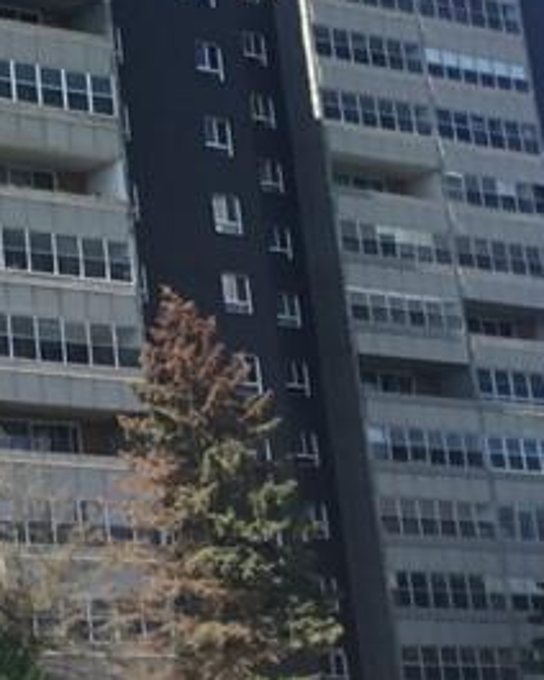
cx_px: -174
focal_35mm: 117
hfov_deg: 12.7
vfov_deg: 16.3
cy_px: 131
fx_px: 2355
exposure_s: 1/886
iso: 25
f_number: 2.4
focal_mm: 3.3
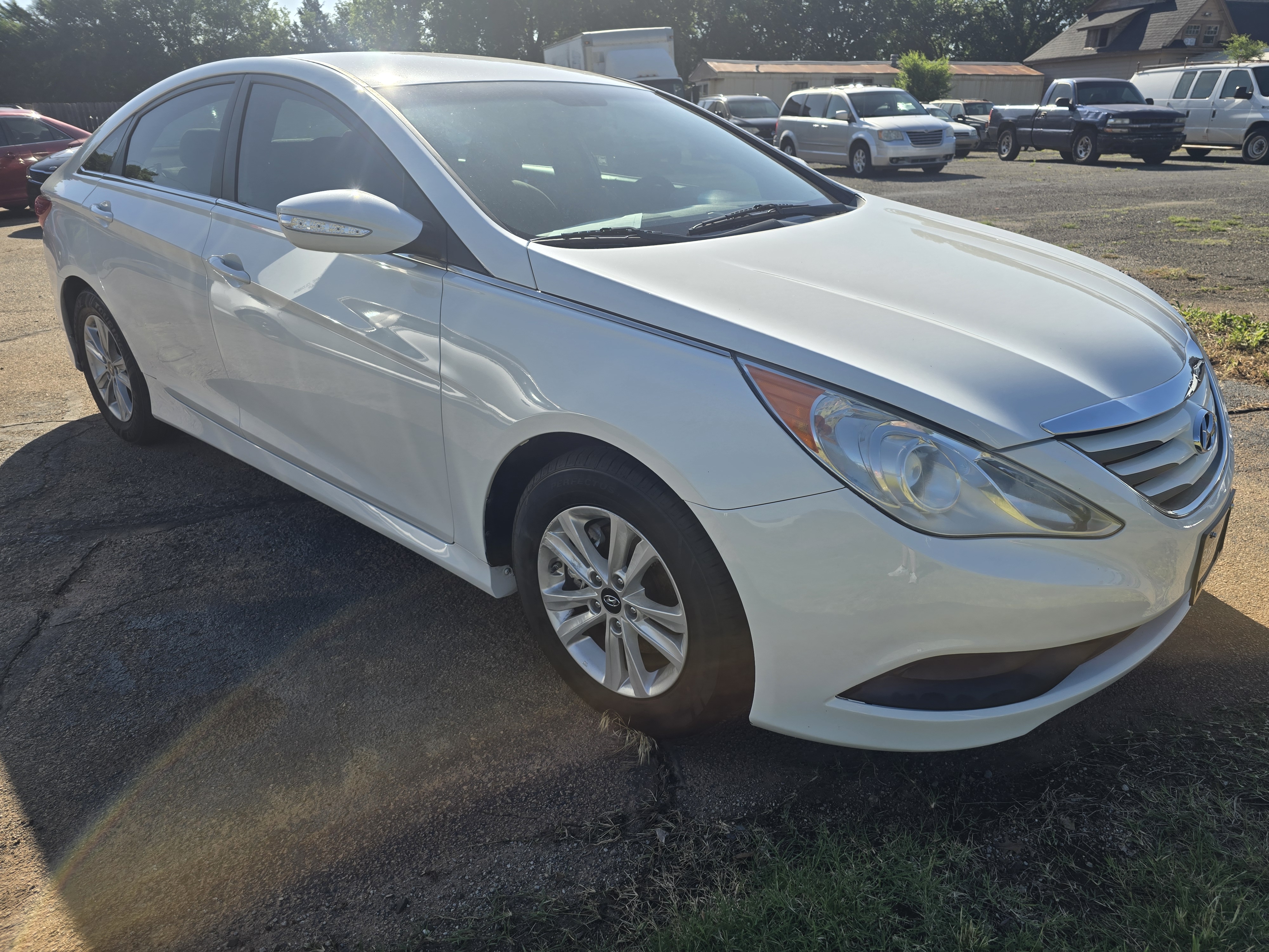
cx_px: 634
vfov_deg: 58.9
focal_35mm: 23
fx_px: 843
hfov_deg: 73.9
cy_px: 476
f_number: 1.7
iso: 12
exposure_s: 1/614
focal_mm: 6.3
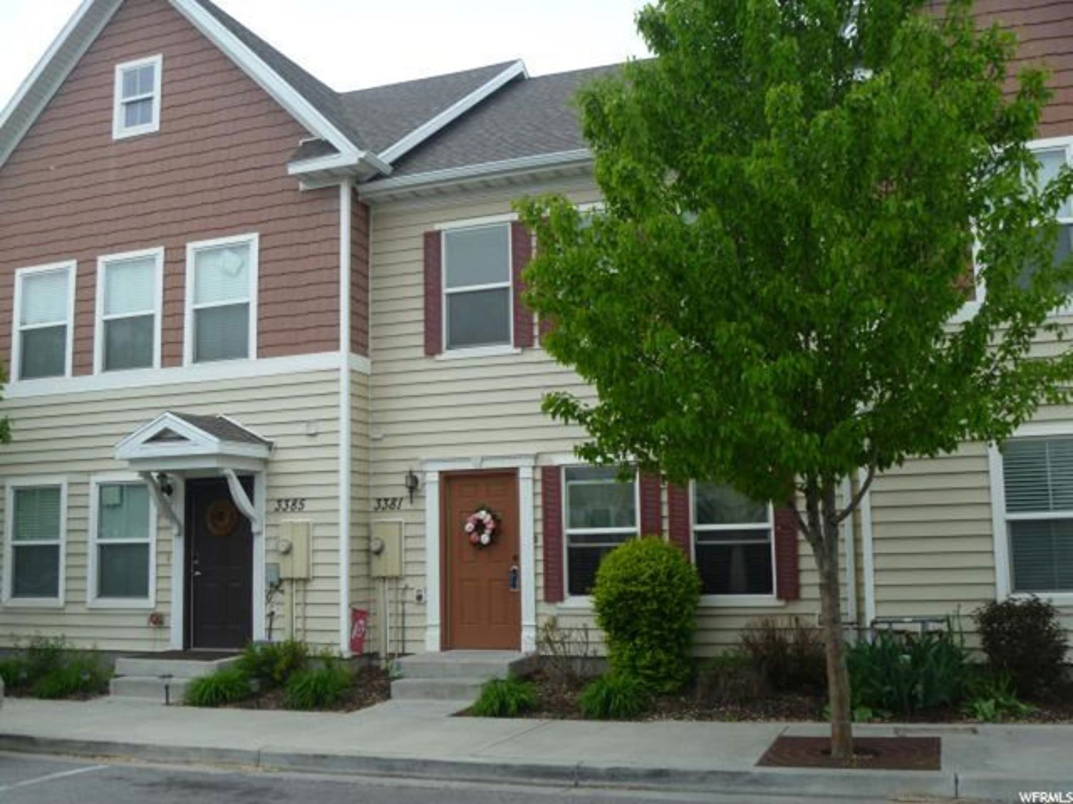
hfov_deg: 52.6
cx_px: 536
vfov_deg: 40.7
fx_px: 1085
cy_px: 402
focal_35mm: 35
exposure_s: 1/250
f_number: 4.5
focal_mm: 6.3
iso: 80
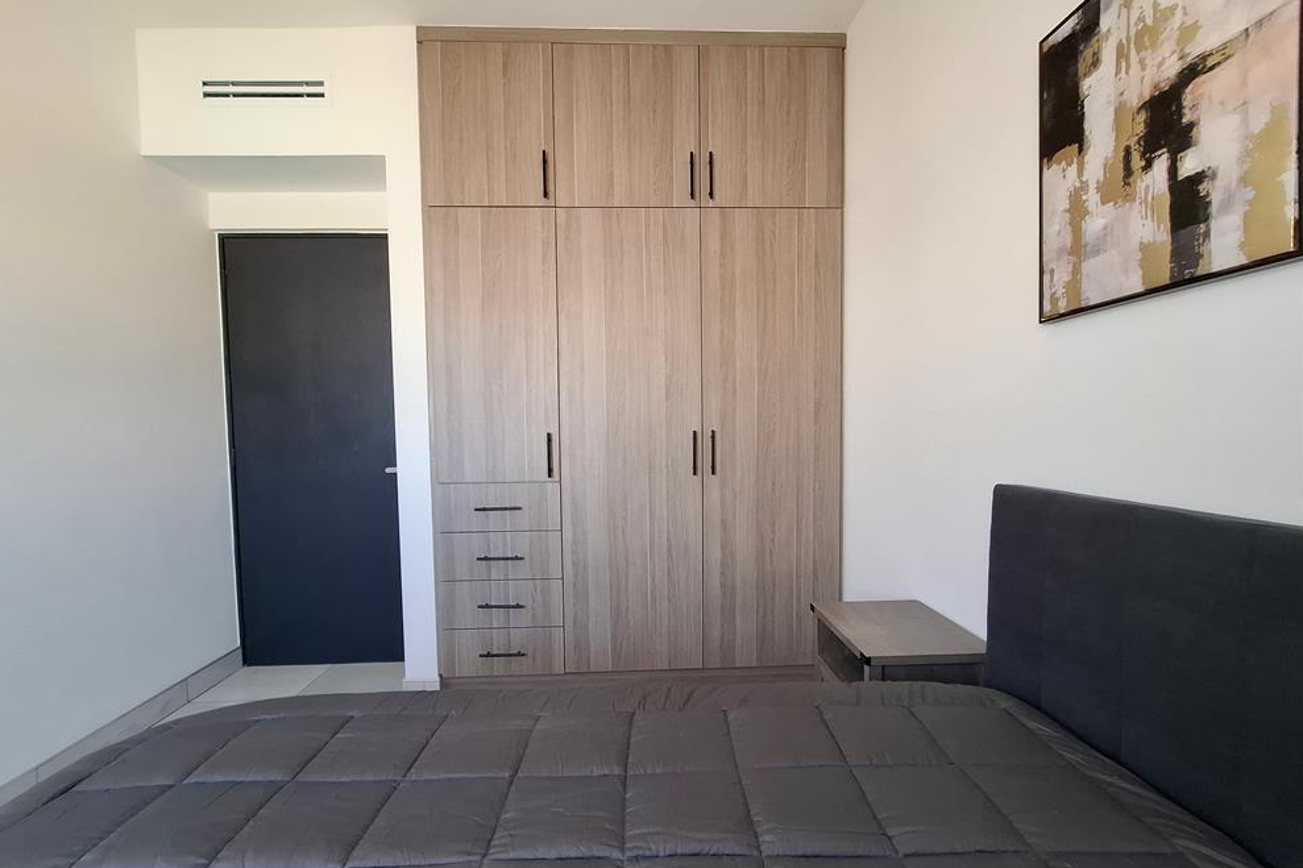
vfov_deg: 81.1
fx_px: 507
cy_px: 456
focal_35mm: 14
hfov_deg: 104.2
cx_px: 635
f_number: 2.2
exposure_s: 1/40
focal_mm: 1.74
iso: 125
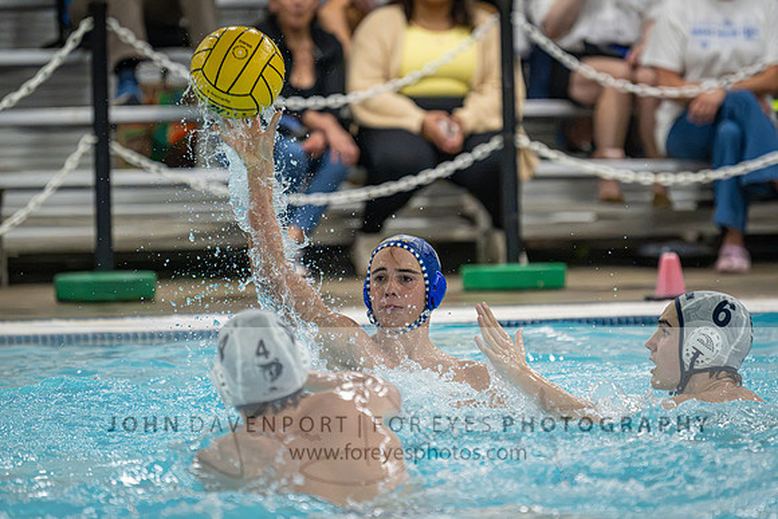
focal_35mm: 327
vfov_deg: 4.2
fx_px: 7061
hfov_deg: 6.3
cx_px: 429
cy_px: 283
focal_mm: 280
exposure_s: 1/1000
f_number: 4
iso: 11400
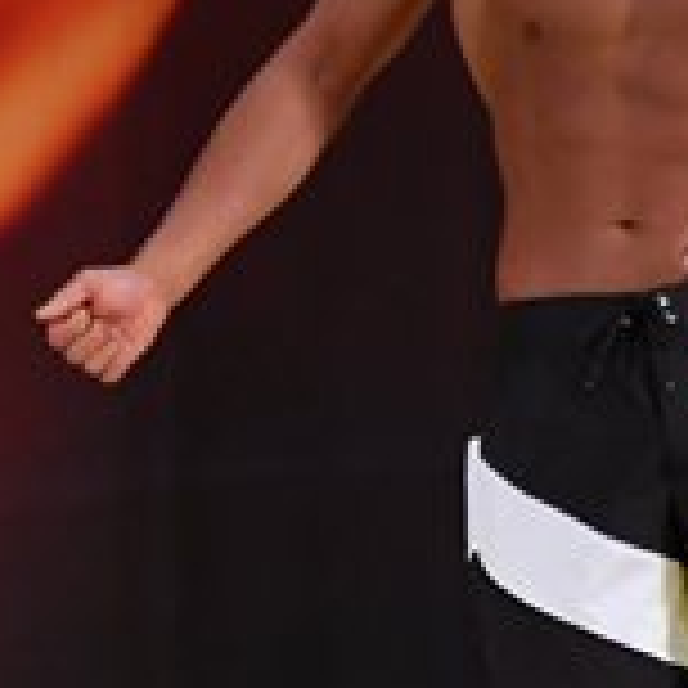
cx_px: 479
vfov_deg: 1.7
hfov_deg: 1.7
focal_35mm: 1031
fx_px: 23183
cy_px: 427
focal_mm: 160
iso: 3200
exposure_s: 1/400
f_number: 5.6
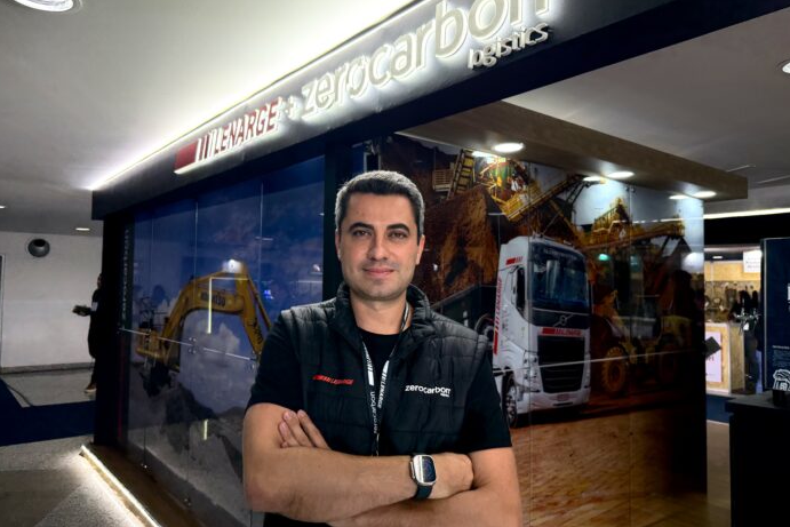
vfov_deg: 49.6
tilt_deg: +2.0
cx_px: 390
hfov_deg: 69.4
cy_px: 251
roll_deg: +0.0
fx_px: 571
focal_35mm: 26
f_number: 1.78
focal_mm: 6.76
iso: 200
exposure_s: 1/207
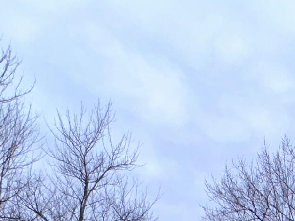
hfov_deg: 25.2
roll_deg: -1.3
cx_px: 379
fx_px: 571
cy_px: 473
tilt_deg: +2.2
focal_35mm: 67
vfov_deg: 15.8
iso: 32
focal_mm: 2.22
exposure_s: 1/1595
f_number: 2.2
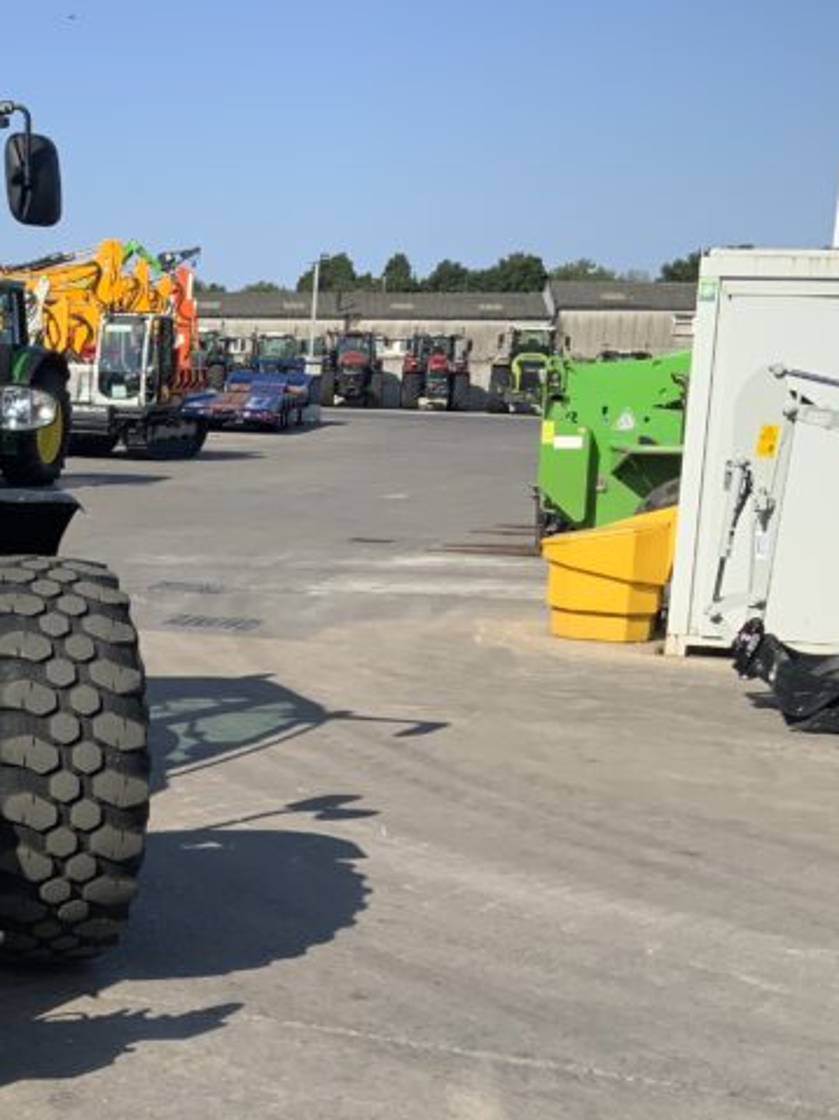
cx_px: -115
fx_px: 2005
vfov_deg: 31.1
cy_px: 687
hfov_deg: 22.2
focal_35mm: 62
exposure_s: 1/1984
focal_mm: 3
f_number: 1.8
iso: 16
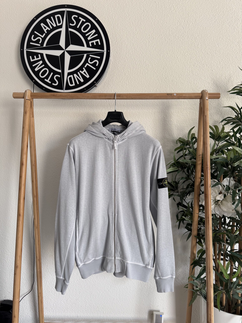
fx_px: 224
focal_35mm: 24
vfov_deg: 71.6
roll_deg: -0.6
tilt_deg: -1.4
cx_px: 121
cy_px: 162
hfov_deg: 56.8
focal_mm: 6.76
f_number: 1.78
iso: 100
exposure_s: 1/100
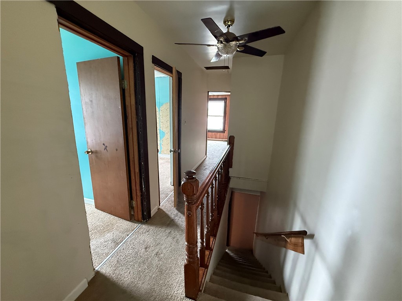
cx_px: 201
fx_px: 163
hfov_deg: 102.1
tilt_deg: -11.6
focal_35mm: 14
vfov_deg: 85.7
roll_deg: -0.7
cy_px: 150
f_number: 2.2
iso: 640
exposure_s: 1/60
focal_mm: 2.22
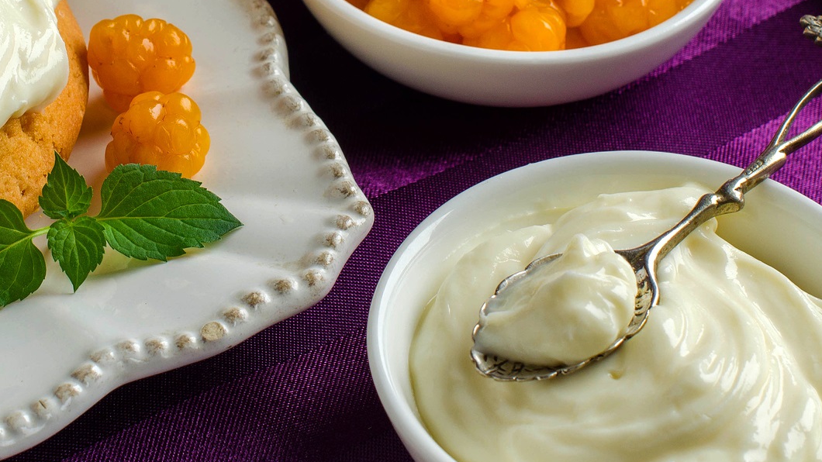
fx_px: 3226
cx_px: 267
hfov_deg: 14.5
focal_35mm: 148
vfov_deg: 8.2
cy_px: 38
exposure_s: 1/8
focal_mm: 50
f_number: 10
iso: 100
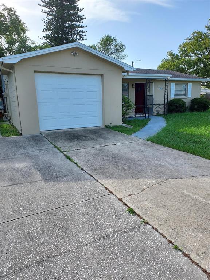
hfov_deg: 56.8
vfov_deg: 71.6
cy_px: 140
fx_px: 194
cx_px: 105
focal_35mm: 24
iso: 40
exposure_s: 1/583
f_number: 1.8
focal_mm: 4.6
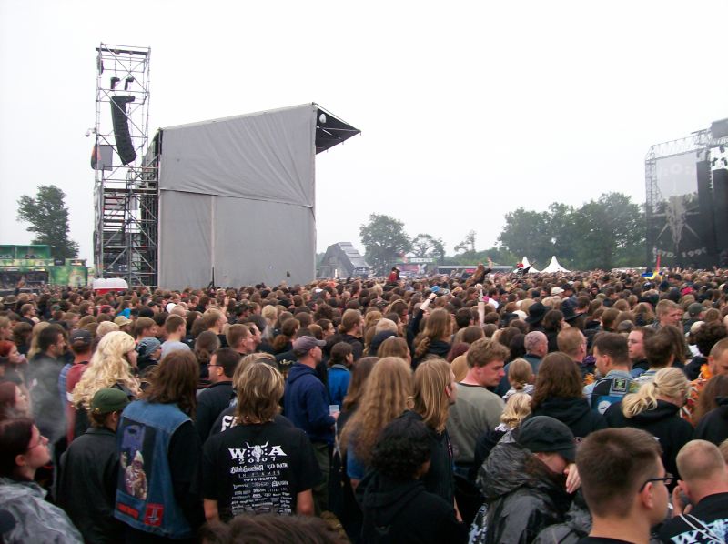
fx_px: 756
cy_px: 272
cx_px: 364
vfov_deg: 39.6
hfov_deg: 51.4
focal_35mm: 36
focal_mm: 6
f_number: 2.7
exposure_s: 1/80.5
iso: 80
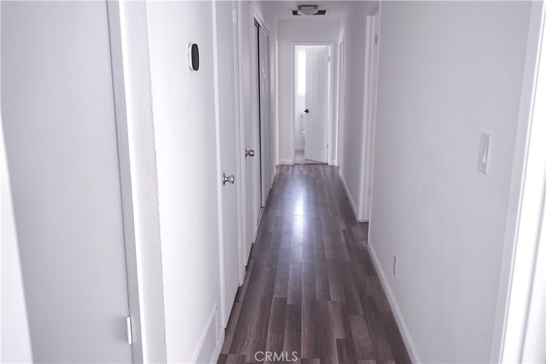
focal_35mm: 29
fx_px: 440
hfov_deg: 63.7
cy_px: 182
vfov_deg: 45.0
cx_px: 273
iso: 125
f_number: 6.3
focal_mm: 29
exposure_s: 1/13
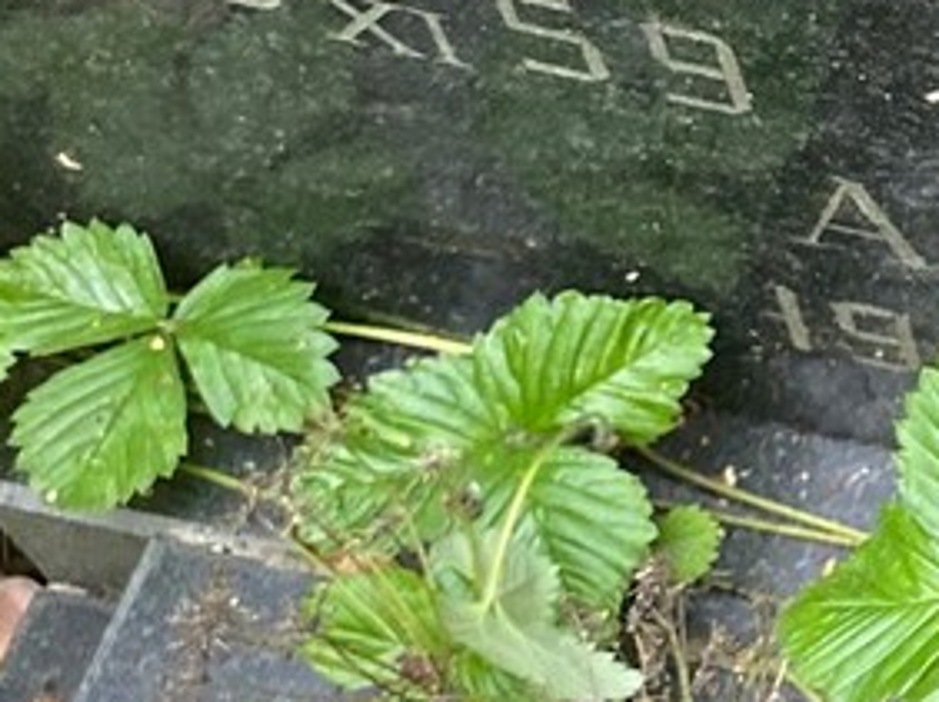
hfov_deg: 13.1
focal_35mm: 133
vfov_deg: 10.9
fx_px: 3605
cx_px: 1785
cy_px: -220
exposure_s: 1/121
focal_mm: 4.25
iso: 125
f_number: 1.8
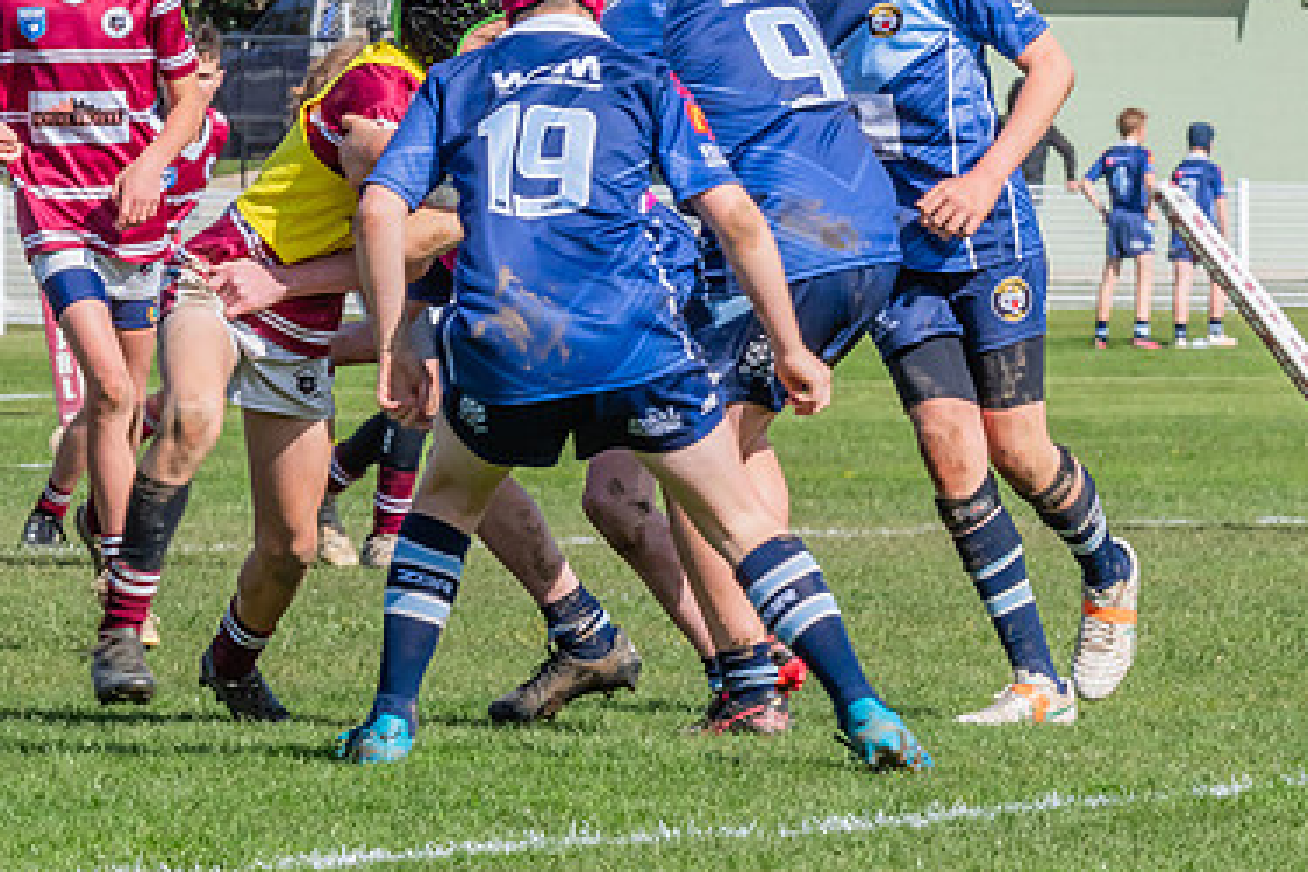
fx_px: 22598
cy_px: 303
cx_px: 659
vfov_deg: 2.2
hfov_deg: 3.3
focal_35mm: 622
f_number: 25
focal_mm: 240
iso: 800
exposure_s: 1/400
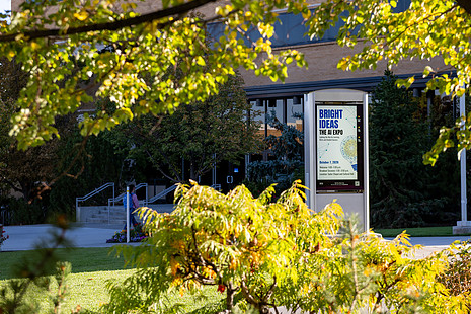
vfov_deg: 15.4
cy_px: 156
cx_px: 238
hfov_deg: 22.9
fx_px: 1164
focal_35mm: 89
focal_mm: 70
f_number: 4
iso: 125
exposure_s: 1/400
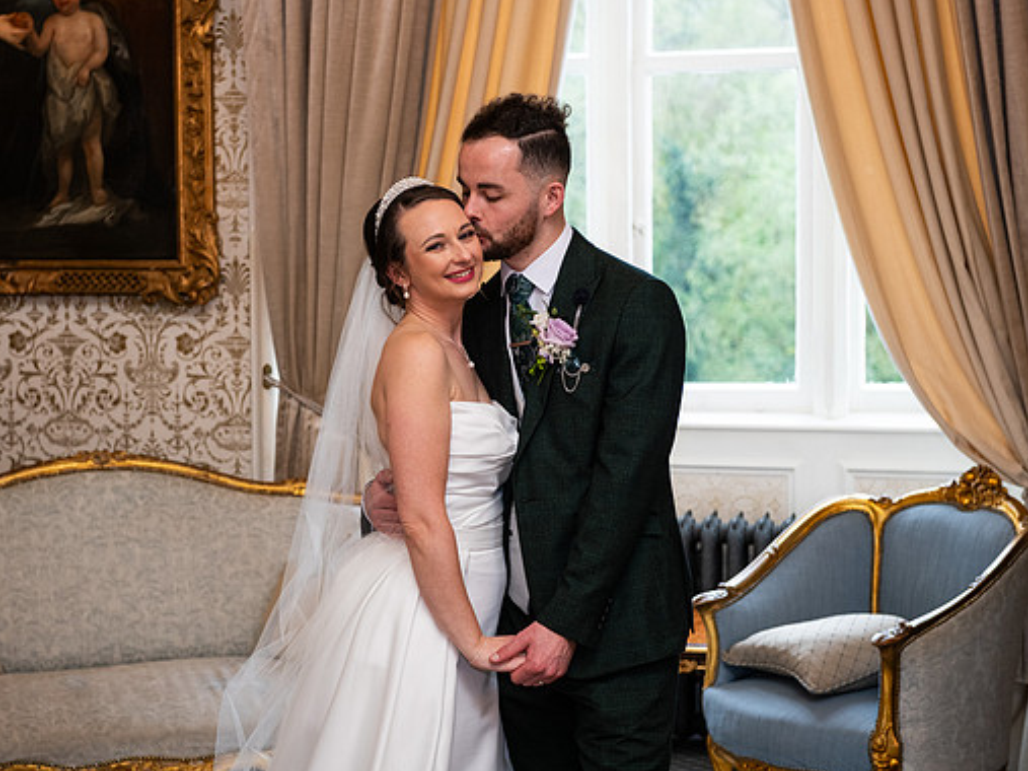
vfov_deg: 19.1
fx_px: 2286
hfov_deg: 25.3
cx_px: 458
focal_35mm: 77
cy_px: 389
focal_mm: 70
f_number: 5
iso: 800
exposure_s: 1/160
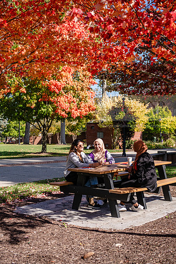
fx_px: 381
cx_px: 88
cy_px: 132
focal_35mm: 52
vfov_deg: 38.2
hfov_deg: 26.0
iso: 100
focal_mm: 52
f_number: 3.5
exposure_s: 1/640
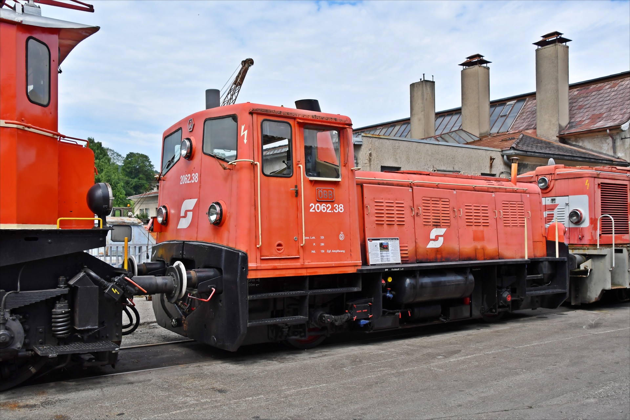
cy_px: 210
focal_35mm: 33
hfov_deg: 57.2
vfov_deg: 40.0
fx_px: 577
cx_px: 315
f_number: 6.3
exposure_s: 1/1600
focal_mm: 22
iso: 400
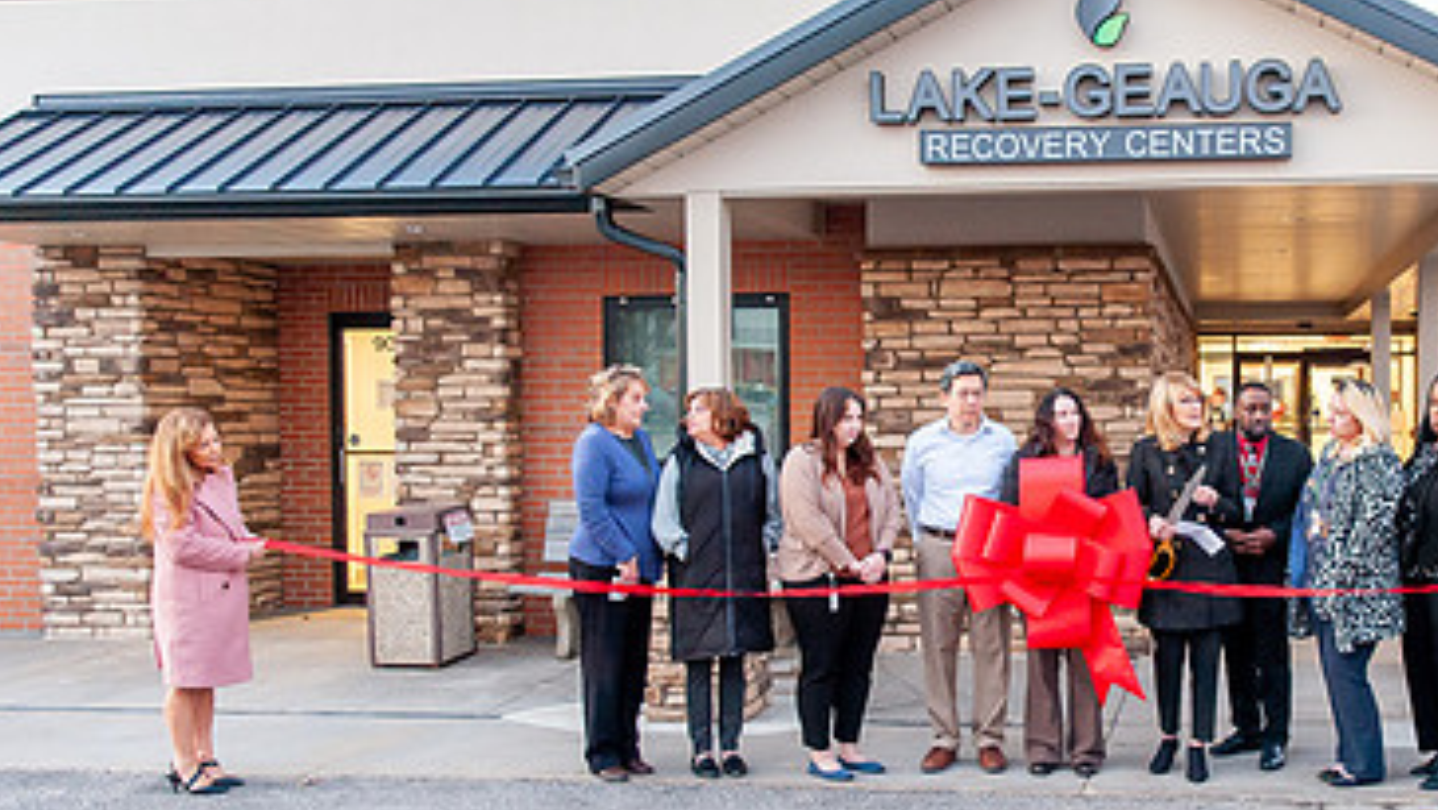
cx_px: 1078
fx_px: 1526
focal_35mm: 40
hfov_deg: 48.5
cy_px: 446
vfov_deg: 29.7
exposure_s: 1/125
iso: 1600
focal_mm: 24
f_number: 2.8
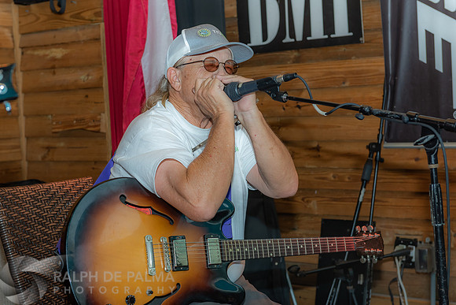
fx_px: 887
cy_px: 152
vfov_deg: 19.5
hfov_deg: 28.8
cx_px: 228
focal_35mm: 70
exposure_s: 1/160
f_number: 5.6
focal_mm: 70
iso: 800
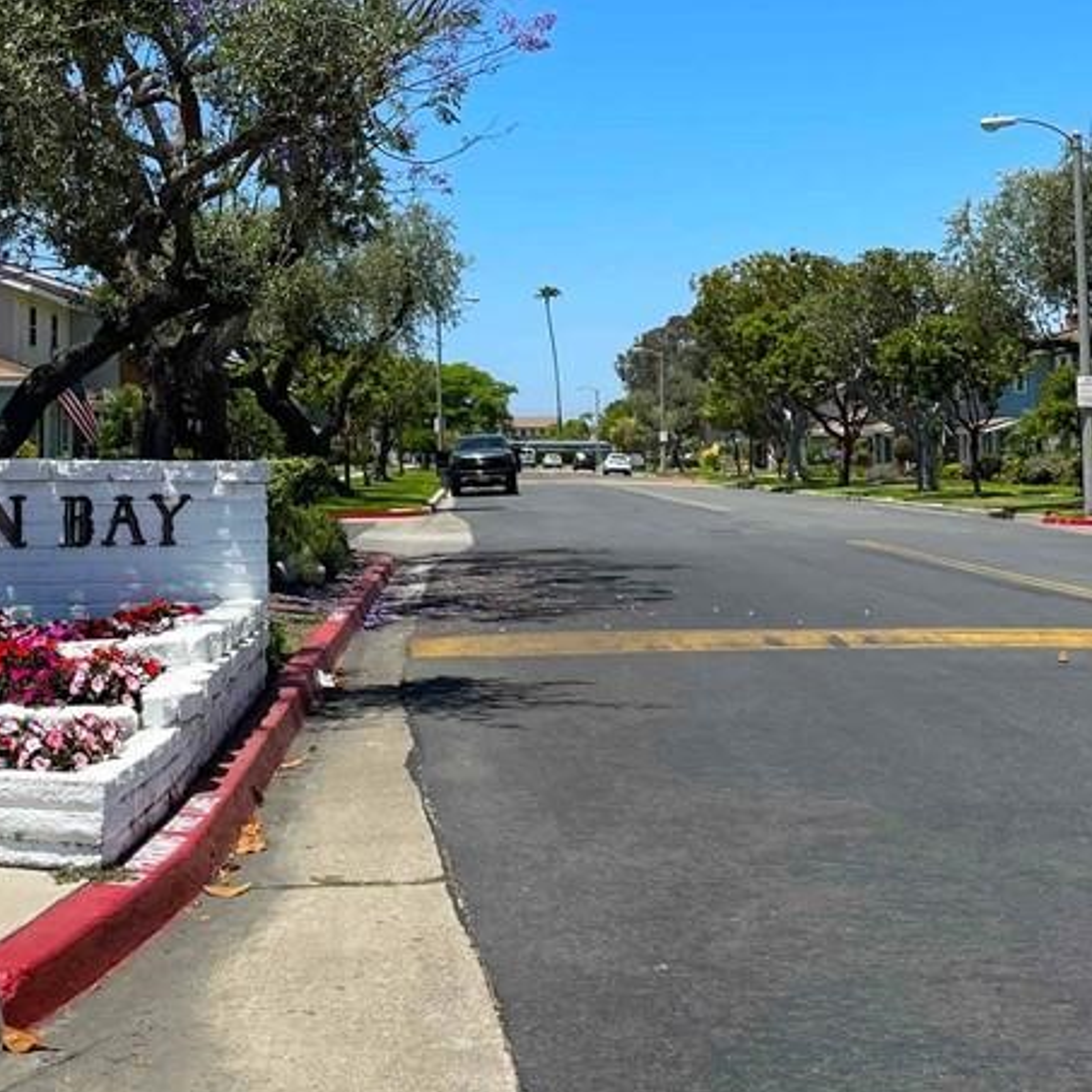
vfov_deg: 32.4
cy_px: 342
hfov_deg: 31.4
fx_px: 1856
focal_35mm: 52
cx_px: 133
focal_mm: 4.2
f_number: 1.6
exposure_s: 1/4132
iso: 32
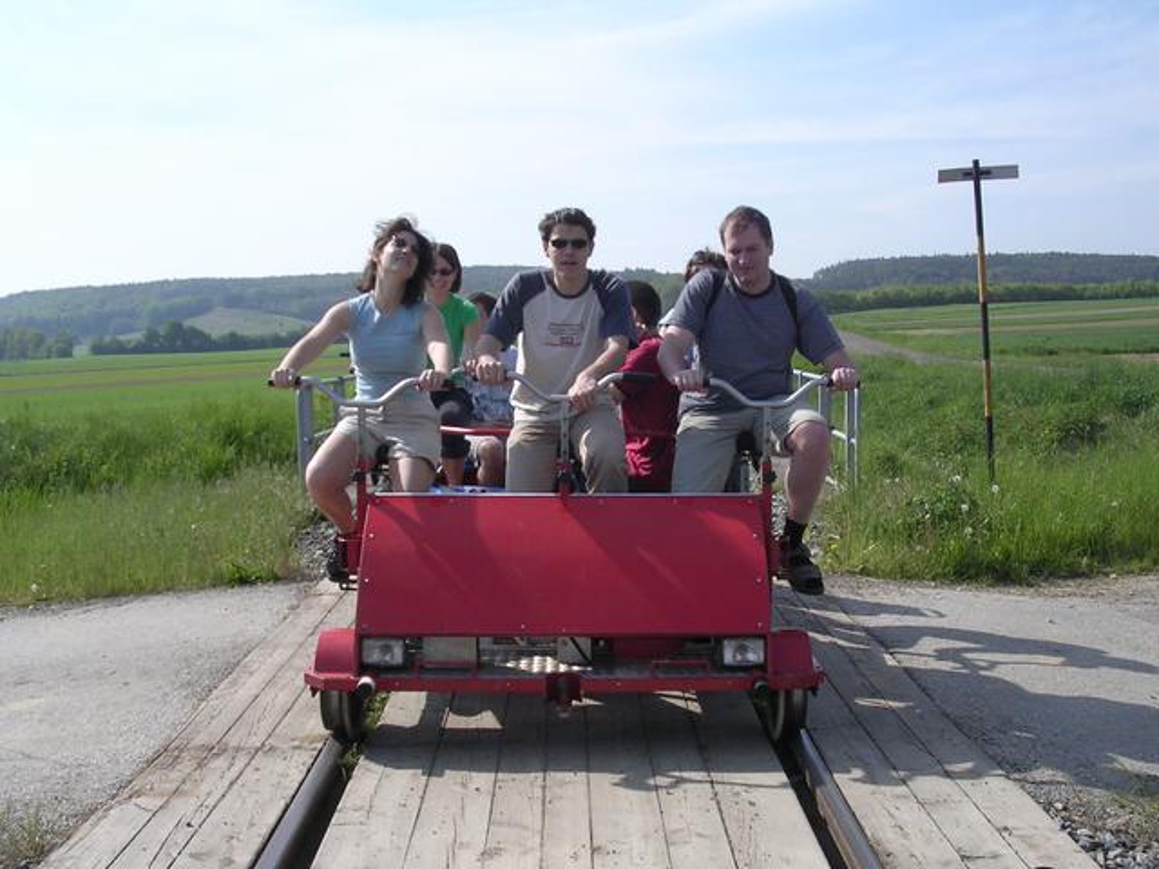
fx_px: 1272
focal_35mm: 38
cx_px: 580
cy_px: 434
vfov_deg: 37.7
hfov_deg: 49.0
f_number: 5.6
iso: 100
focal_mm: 5.8
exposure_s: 1/270
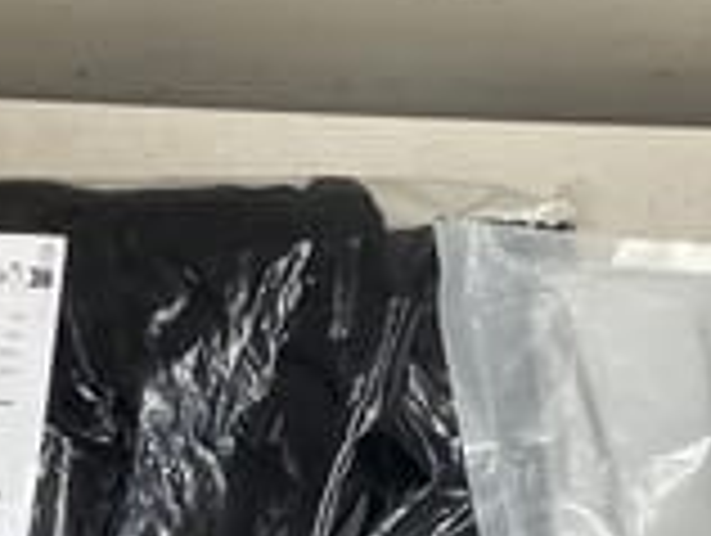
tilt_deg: -66.4
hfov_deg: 19.9
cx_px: 477
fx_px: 2016
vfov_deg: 14.8
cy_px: 597
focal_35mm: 98
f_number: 2.4
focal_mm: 3.3
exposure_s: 1/100
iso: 64
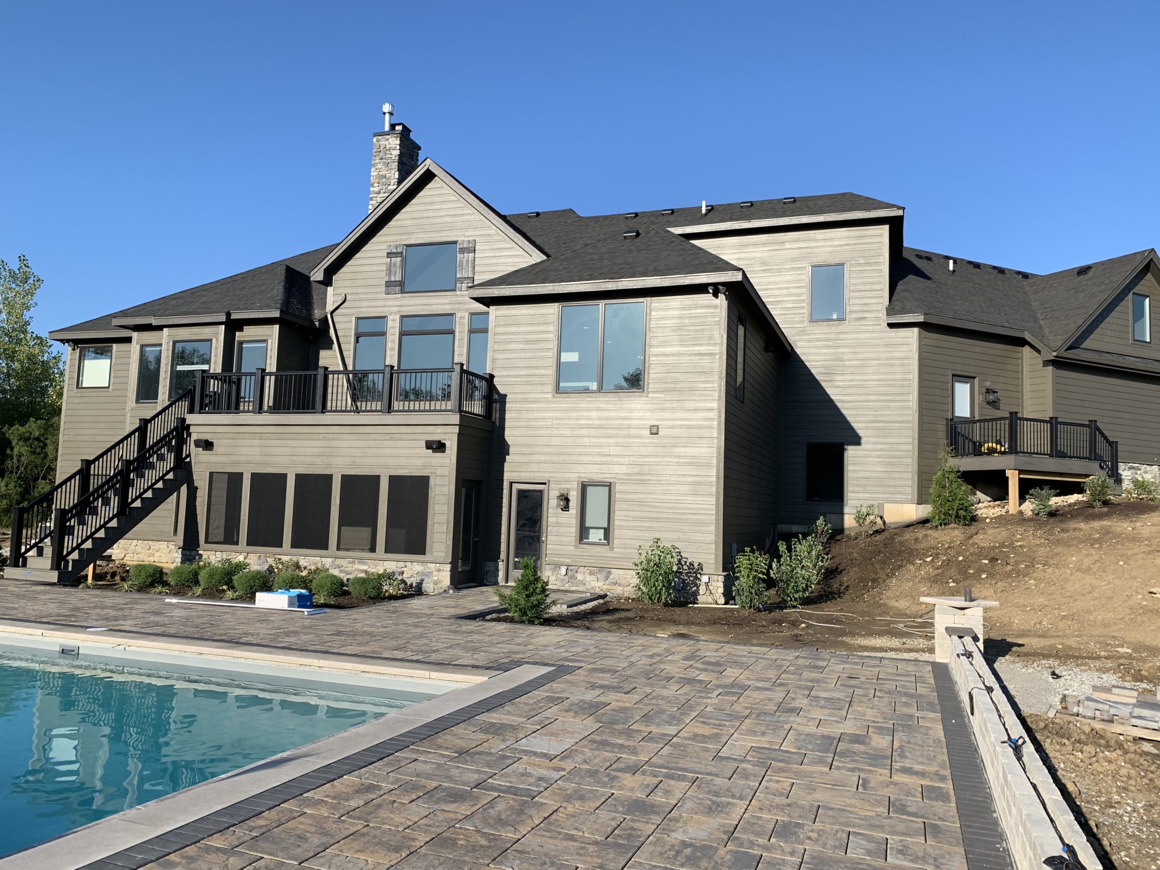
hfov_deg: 67.3
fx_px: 871
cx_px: 580
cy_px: 435
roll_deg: -1.3
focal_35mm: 26
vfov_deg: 53.1
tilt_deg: +4.5
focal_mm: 4.25
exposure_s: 1/1880
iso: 25
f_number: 1.8
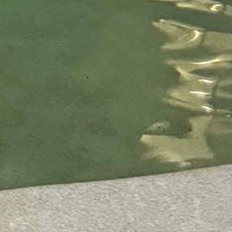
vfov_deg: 8.5
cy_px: -574
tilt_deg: +1.1
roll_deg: -1.4
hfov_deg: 11.1
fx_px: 1160
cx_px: -87
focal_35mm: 153
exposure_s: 1/35
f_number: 1.78
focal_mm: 6.76
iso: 1000
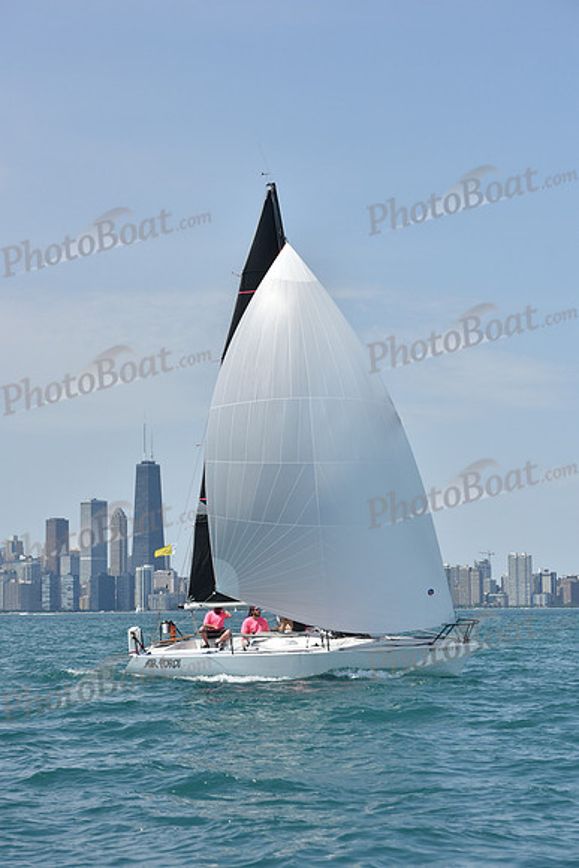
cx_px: 290
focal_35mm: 86
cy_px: 434
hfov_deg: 15.9
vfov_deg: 23.6
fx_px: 2073
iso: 250
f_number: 8
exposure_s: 1/1250
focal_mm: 86
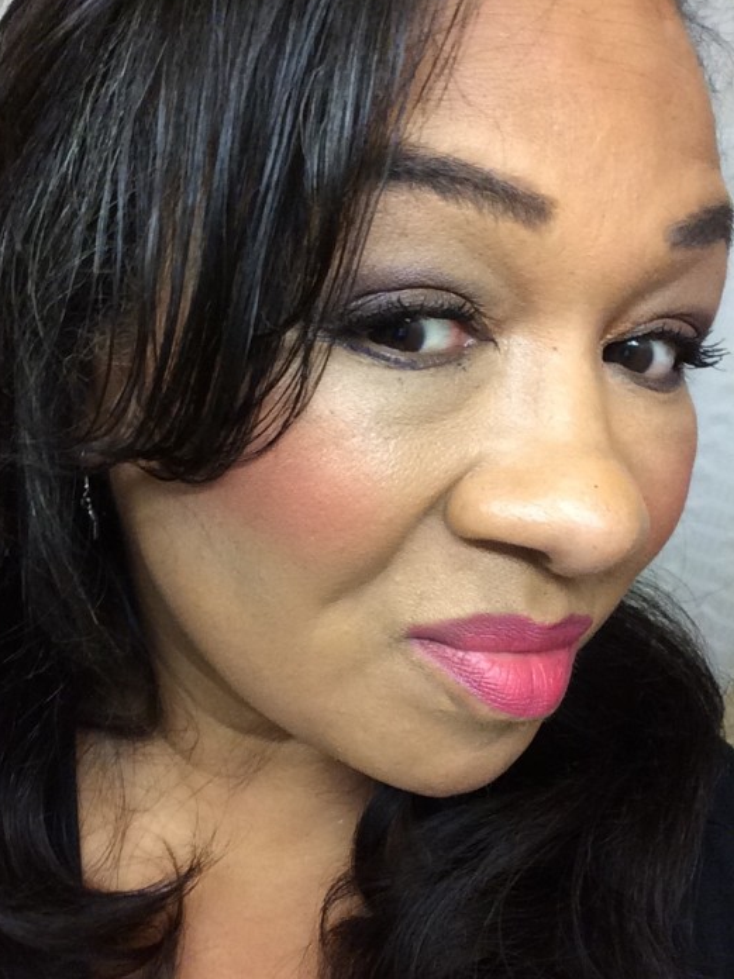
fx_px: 1075
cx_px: 314
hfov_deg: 37.6
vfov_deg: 48.9
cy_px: 551
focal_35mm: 38
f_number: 2.4
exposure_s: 1/30
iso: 160
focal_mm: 2.15
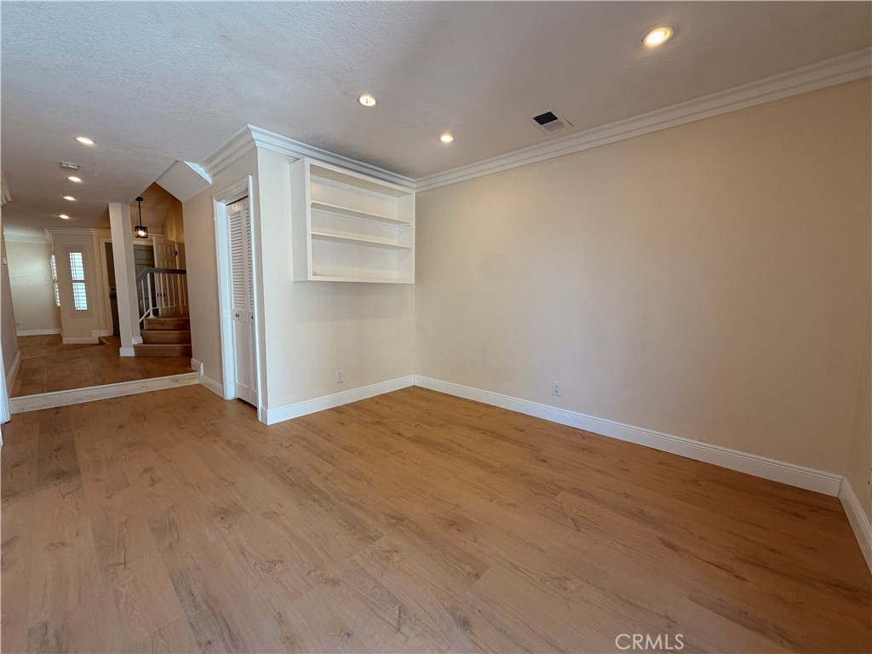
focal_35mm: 14
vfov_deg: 85.7
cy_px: 327
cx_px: 436
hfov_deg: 102.1
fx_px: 353
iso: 100
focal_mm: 2.22
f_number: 2.2
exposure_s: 1/120
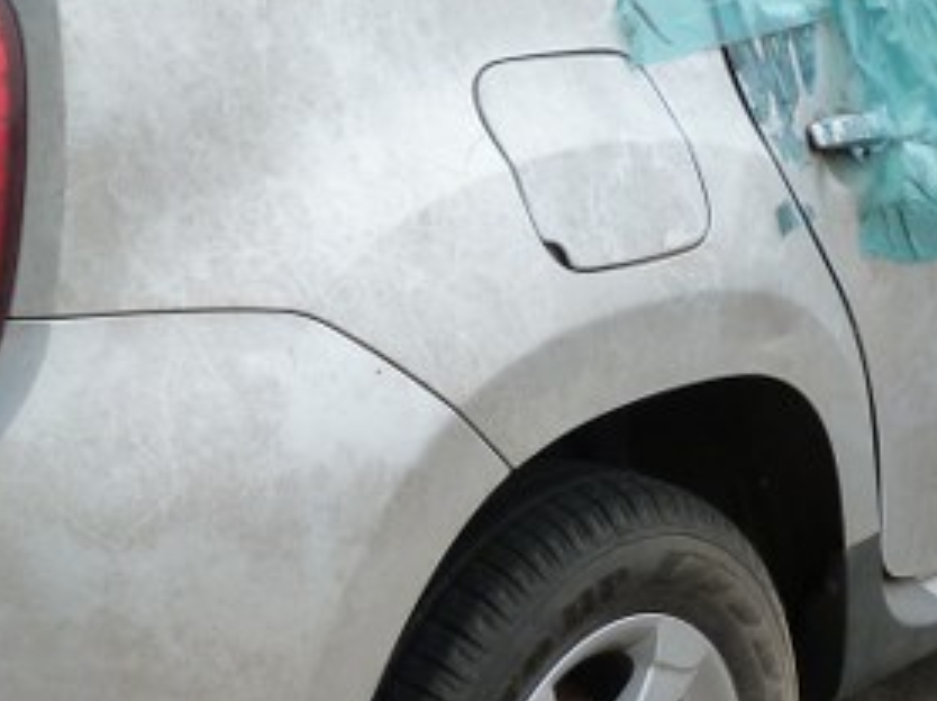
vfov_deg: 20.4
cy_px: 320
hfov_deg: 26.7
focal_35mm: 72
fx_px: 1947
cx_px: 239
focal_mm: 4.5
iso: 125
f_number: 4
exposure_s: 1/200
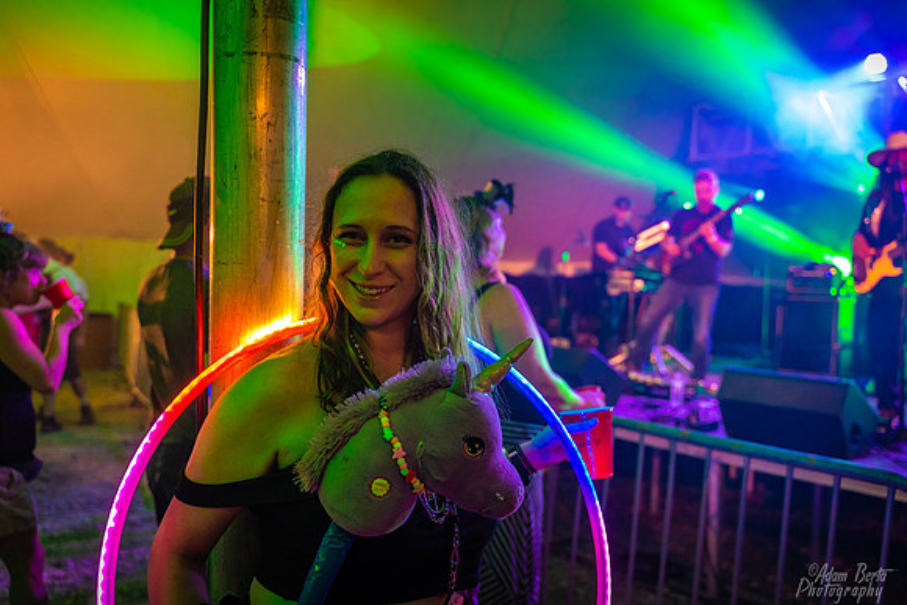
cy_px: 302
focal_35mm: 30
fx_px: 756
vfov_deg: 43.6
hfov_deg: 61.9
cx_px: 454
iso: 2500
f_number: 2.8
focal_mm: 30
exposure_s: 1/50
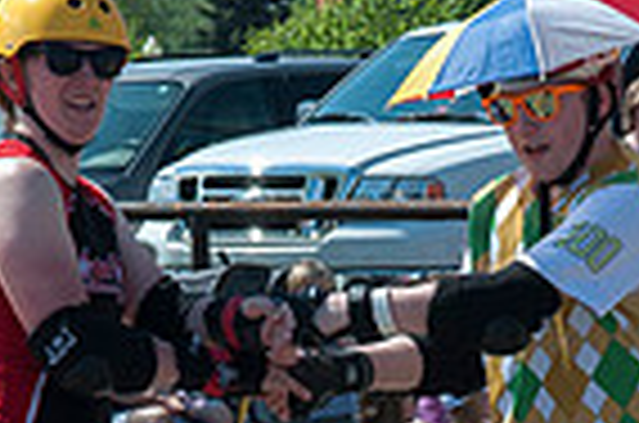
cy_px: 358
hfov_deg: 6.1
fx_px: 5968
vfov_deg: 4.1
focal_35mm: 337
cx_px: 526
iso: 200
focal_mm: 55
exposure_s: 1/400
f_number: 10
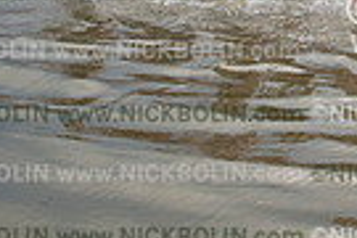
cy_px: -70
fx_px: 1021
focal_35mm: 103
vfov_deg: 12.9
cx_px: 513
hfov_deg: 18.0
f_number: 3.2
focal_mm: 24
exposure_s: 1/800
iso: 160
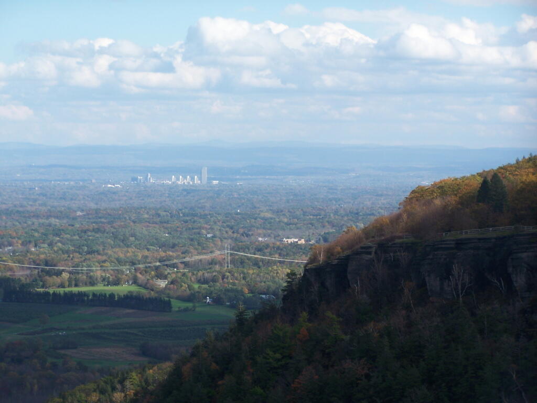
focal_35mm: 128
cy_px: 202
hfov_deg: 15.4
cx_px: 268
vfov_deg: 11.6
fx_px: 1986
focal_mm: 21.2
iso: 80
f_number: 3.2
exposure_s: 1/800
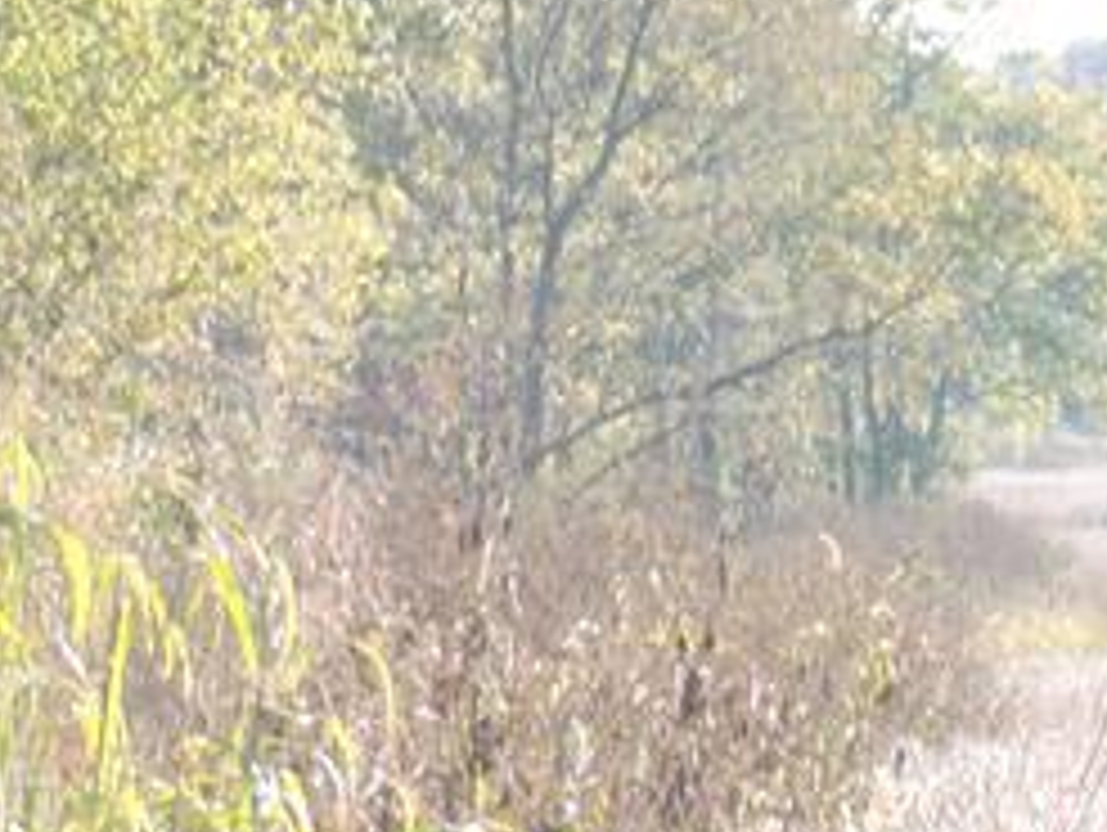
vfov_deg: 4.8
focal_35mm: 312
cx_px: 2115
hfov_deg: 6.2
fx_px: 9987
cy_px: 288
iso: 100
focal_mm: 13.4
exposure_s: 1/50
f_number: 7.8
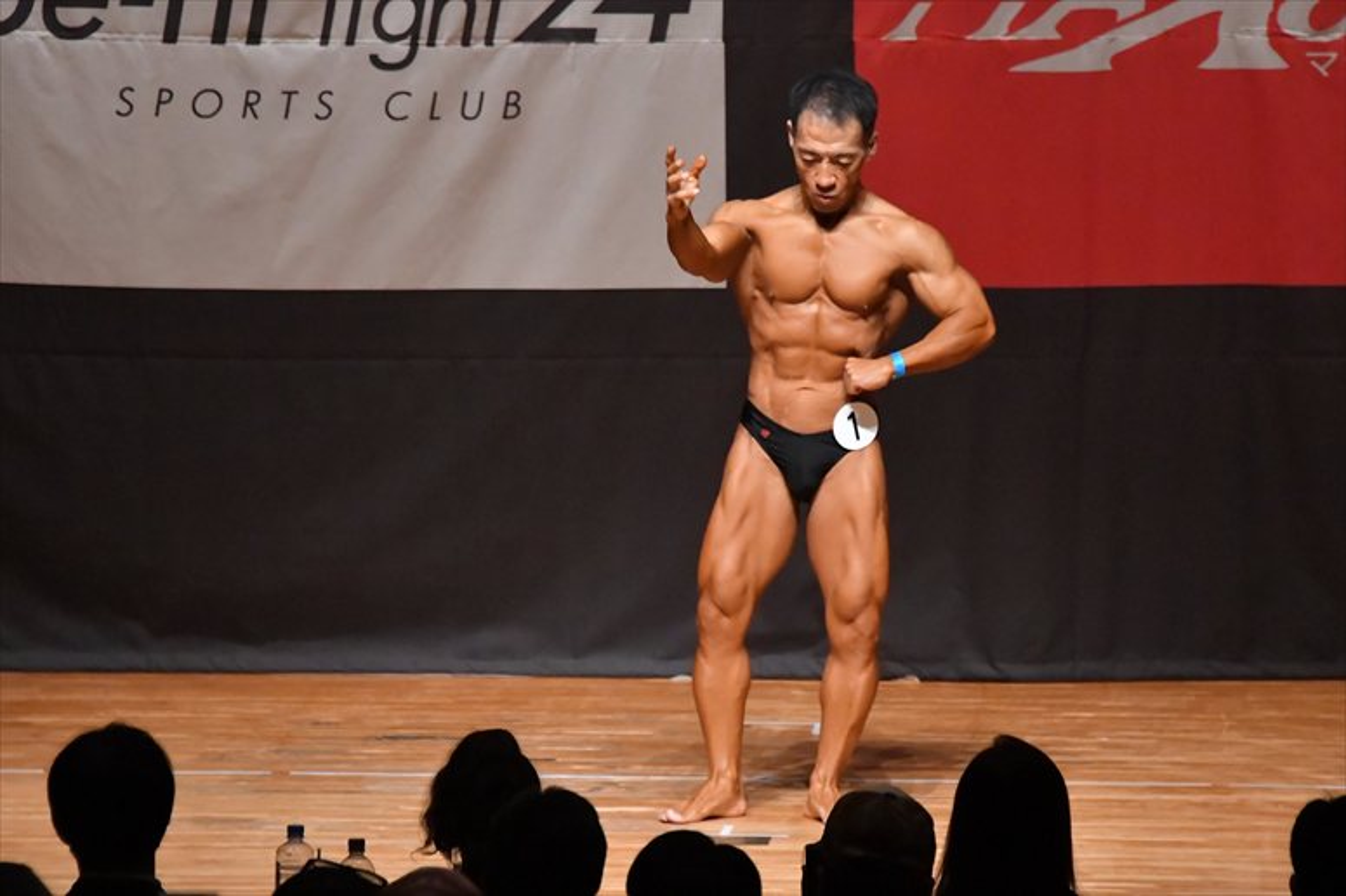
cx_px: 673
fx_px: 10651
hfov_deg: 7.2
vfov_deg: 4.8
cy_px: 448
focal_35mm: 285
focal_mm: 190
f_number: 5.6
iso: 10000
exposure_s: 1/400
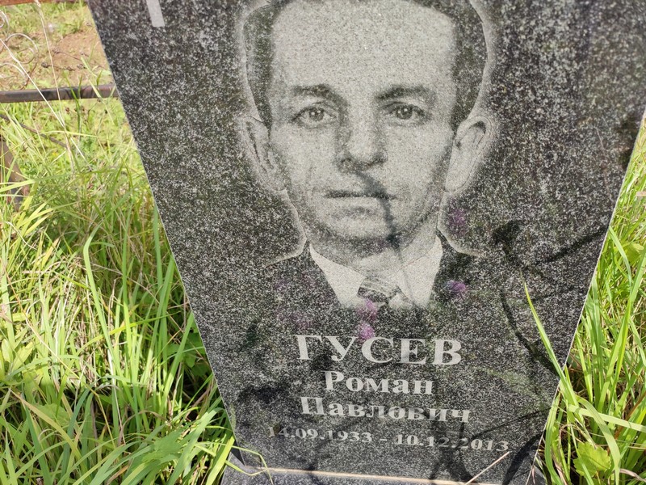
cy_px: 242
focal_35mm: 25
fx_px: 467
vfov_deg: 54.9
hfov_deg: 69.4
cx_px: 323
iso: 50
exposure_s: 1/325
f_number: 1.9
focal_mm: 6.04
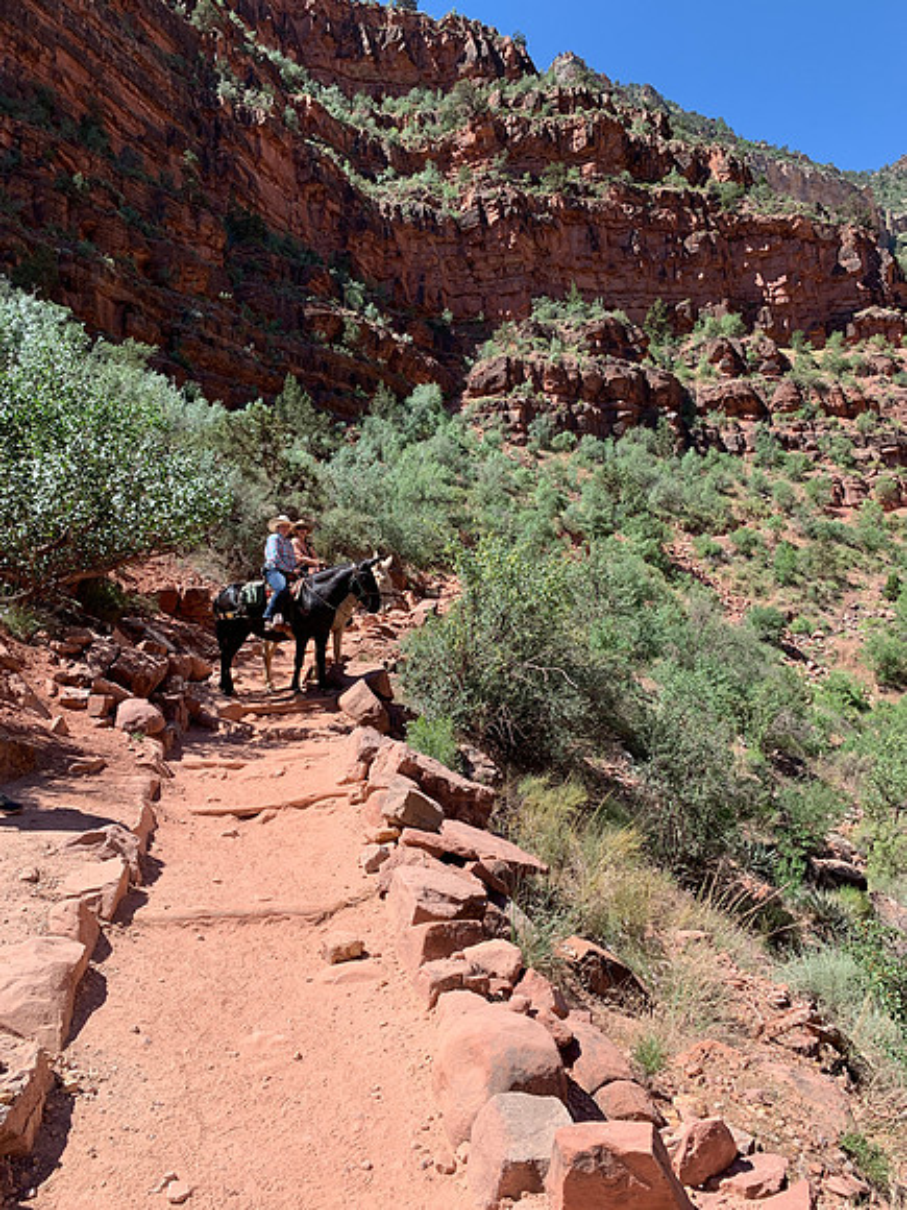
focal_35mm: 26
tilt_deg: +4.2
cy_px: 605
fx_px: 908
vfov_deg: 67.3
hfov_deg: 53.1
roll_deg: +2.0
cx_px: 454
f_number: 1.8
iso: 25
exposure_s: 1/1447
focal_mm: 4.25
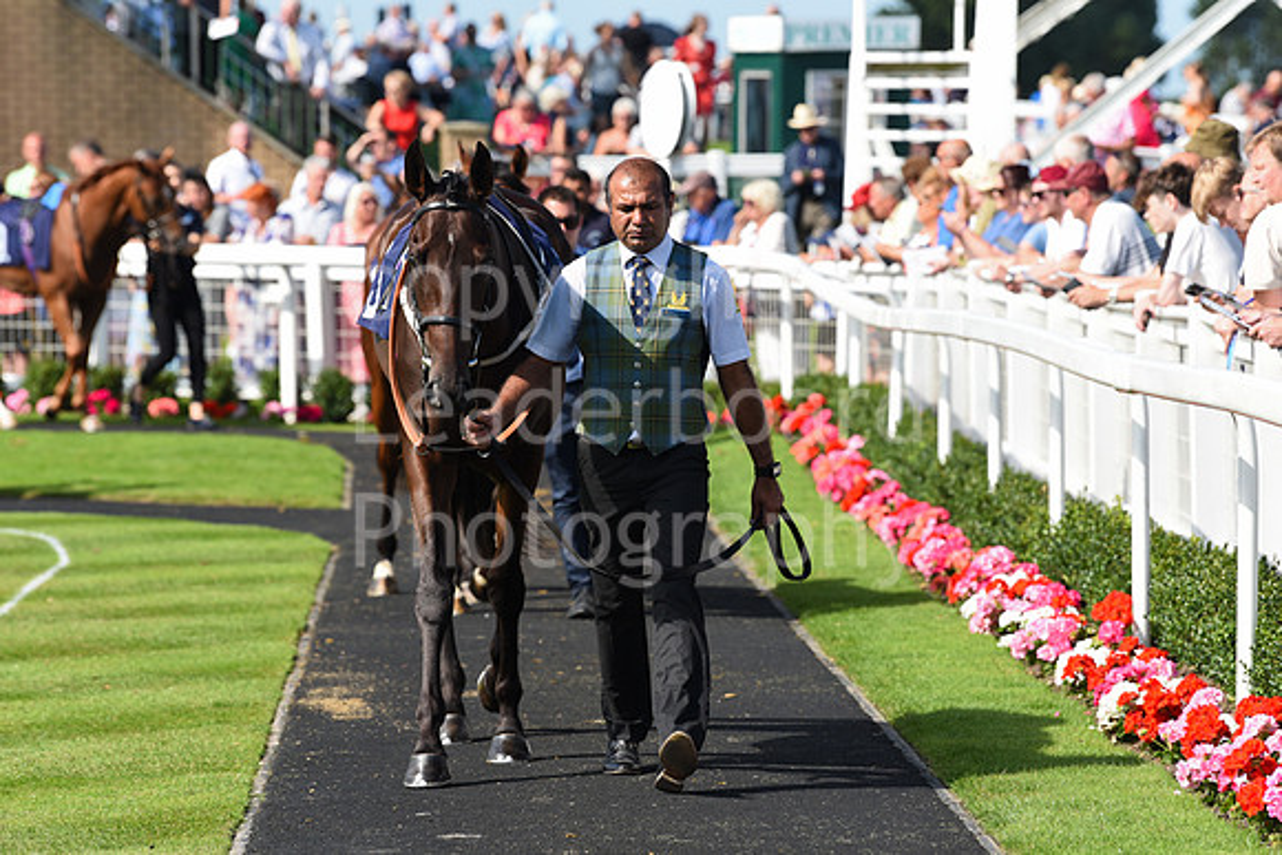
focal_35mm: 200
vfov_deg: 6.9
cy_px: 428
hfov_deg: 10.3
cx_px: 641
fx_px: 7124
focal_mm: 200
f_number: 5.6
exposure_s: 1/1600
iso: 400
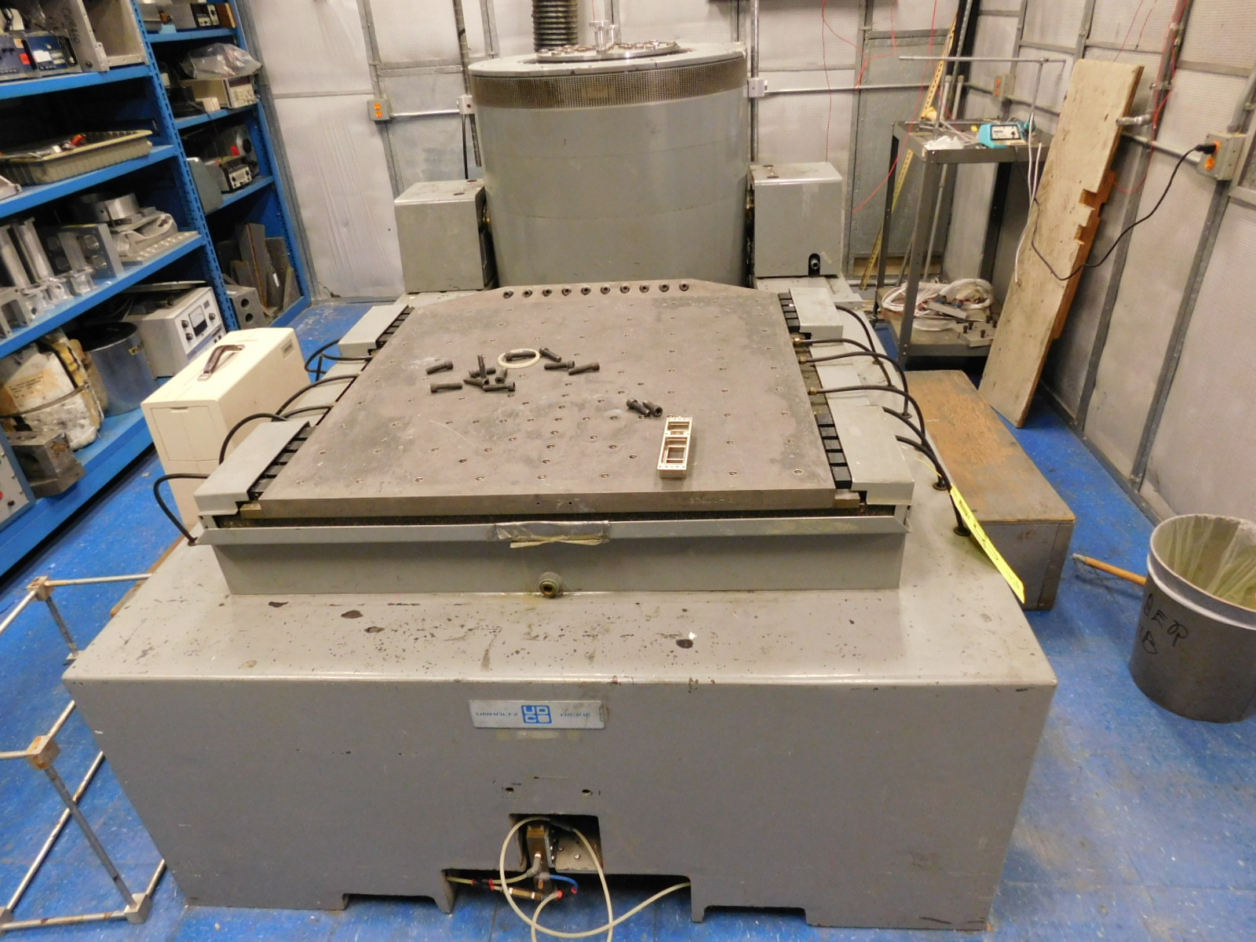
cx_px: 628
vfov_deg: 58.9
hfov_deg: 73.9
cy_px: 471
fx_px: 835
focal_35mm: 23
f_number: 3
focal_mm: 4
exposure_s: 1/25
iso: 400
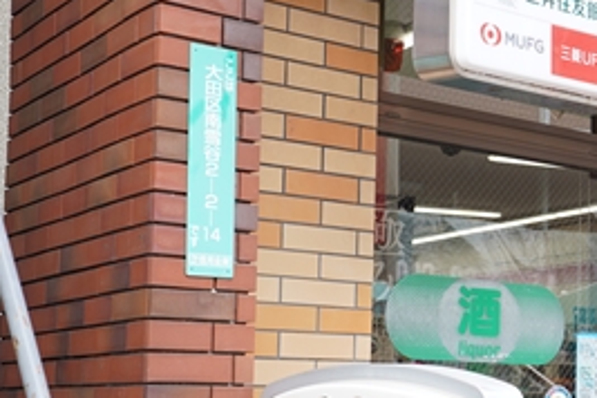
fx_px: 1741
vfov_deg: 13.0
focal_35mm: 105
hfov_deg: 18.5
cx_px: 711
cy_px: 258
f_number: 4
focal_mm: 35
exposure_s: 1/125
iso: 100
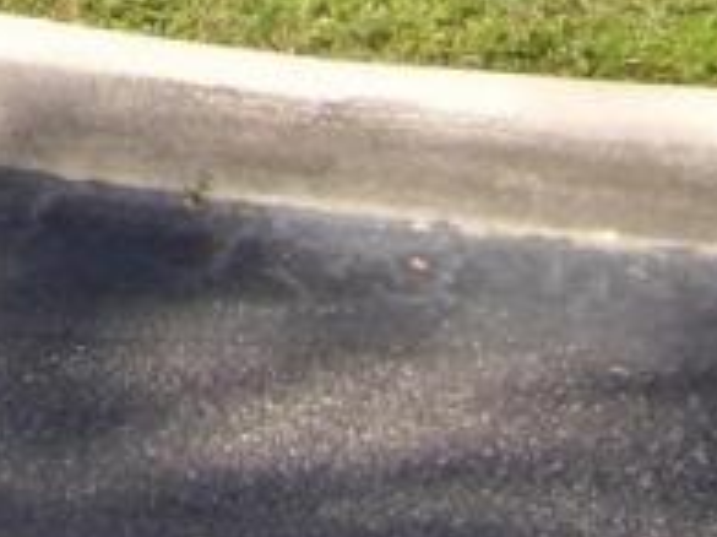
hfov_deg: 10.0
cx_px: -375
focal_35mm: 192
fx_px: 3974
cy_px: -776
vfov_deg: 7.2
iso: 100
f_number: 7.4
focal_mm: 7
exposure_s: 1/131
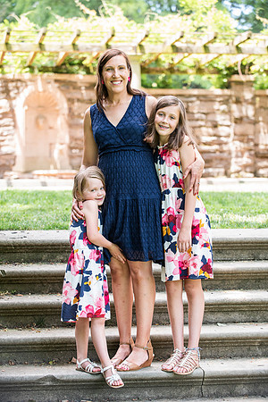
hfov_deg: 14.4
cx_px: 134
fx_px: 1061
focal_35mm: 95
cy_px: 201
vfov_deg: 21.5
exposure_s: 1/320
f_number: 4
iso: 800
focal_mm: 95
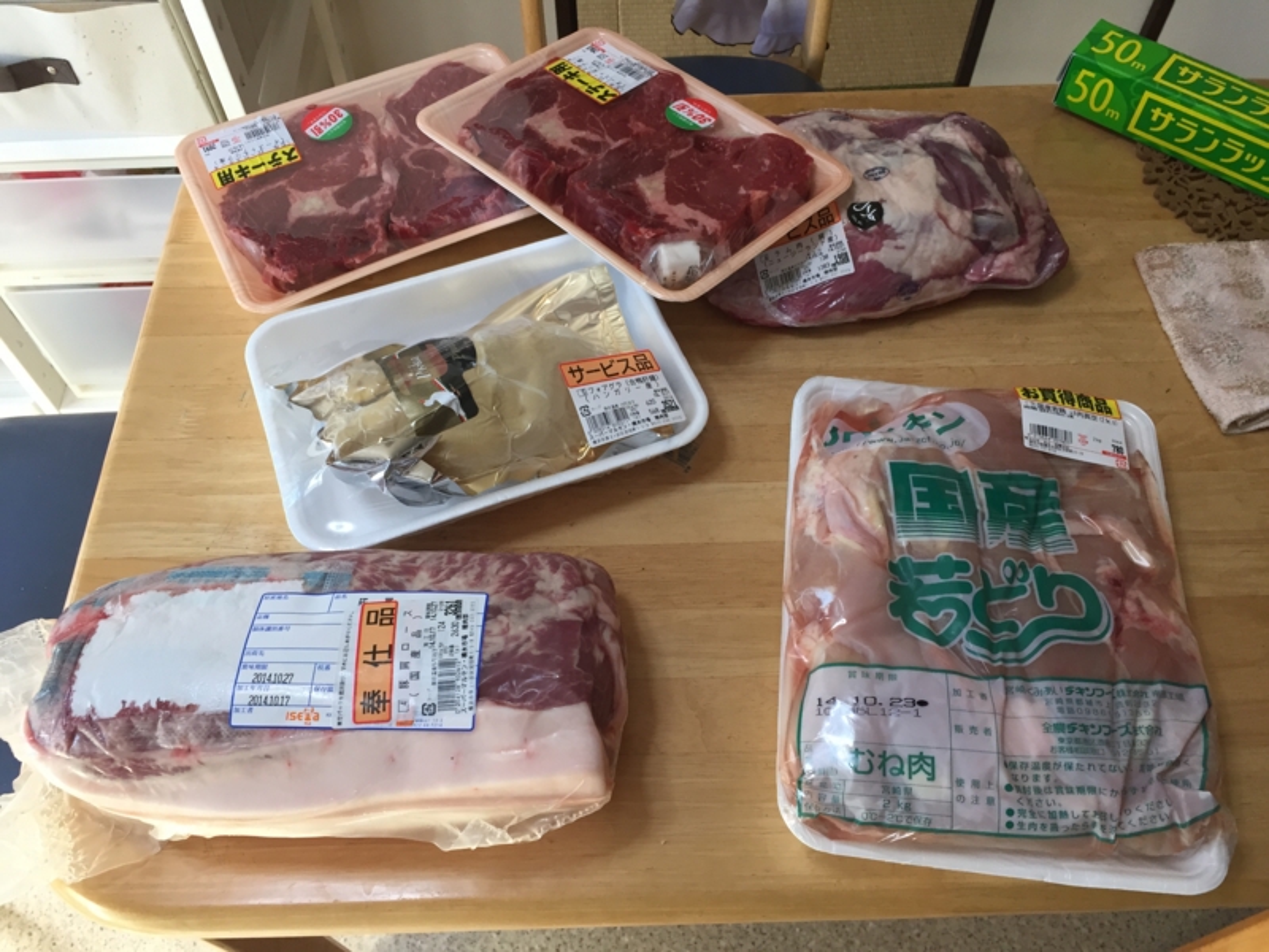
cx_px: 634
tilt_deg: -58.2
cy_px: 476
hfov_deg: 61.7
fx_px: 1063
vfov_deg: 48.2
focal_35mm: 29
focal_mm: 4.15
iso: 32
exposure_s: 1/30
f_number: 2.2
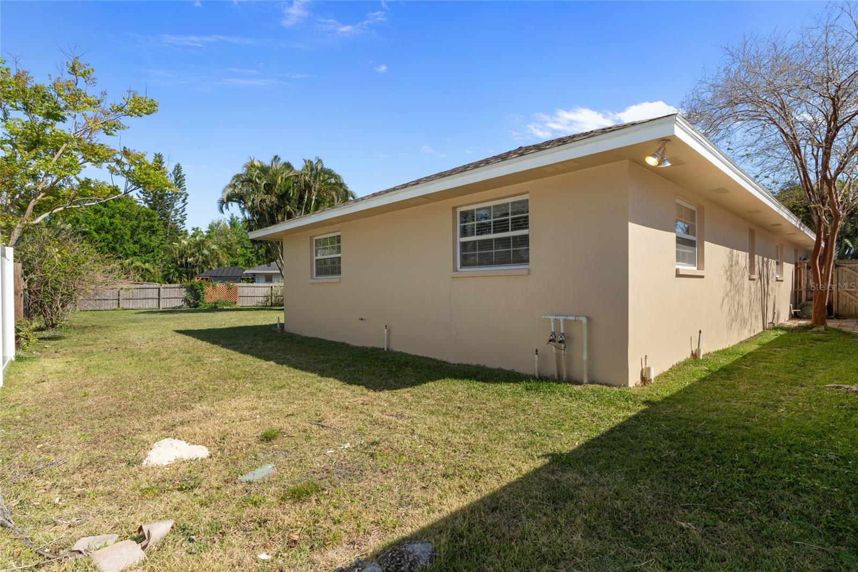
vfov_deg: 70.4
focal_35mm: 17
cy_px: 286
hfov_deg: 93.3
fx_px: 405
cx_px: 429
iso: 250
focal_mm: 17
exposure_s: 1/60
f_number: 9
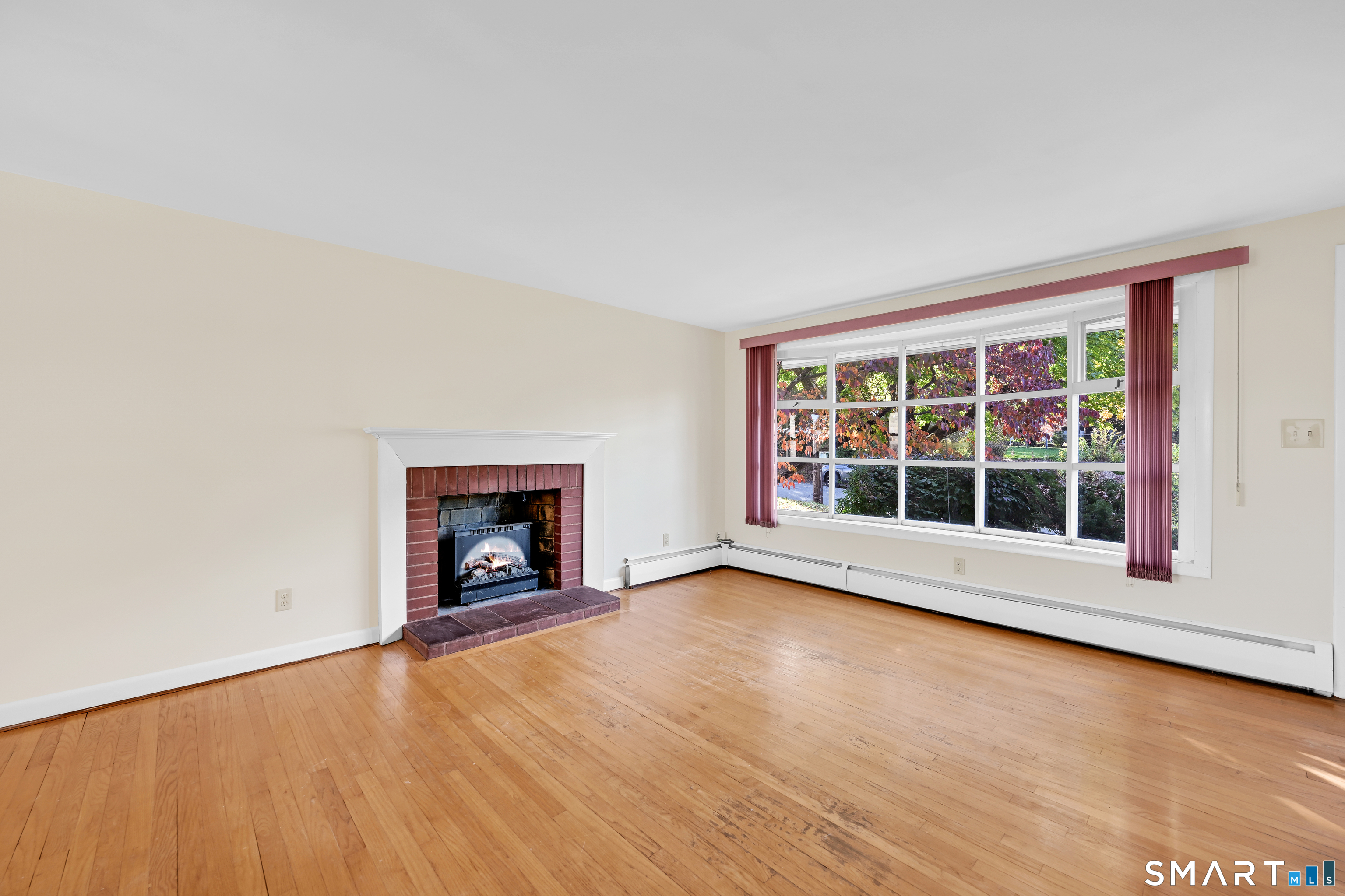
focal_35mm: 14
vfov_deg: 81.2
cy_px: 448
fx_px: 523
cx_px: 672
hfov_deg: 104.3
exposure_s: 1/250
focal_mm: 14
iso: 250
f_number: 8
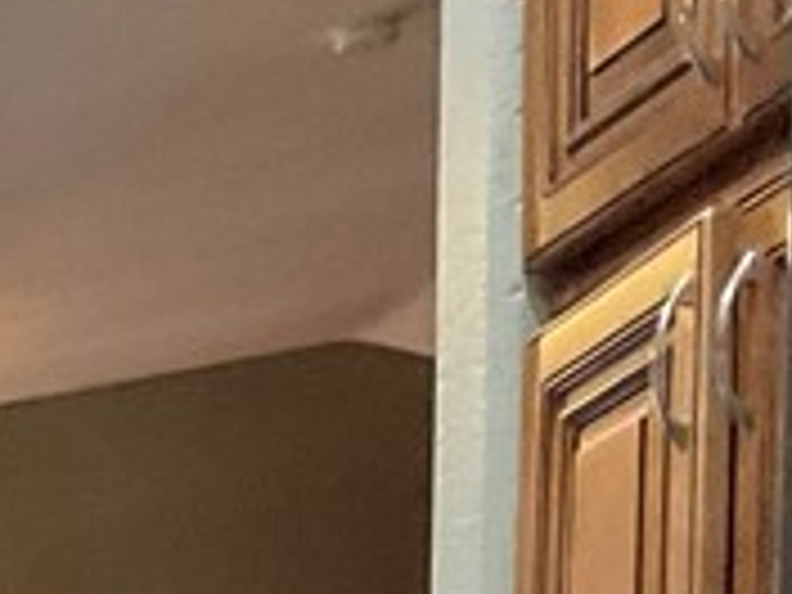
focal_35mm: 169
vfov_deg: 8.2
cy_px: 1377
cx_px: -810
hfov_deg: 10.7
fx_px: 3867
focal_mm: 3
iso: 250
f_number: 1.8
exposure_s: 1/60
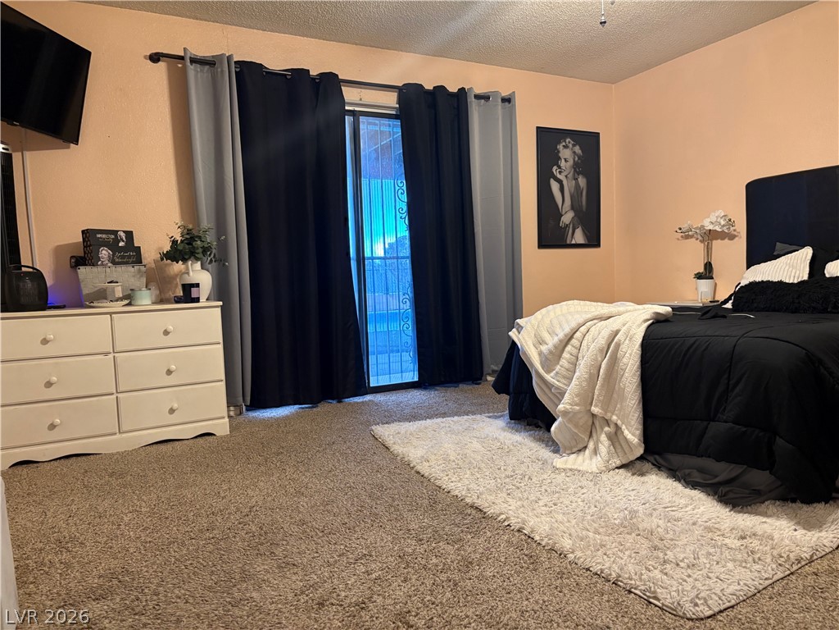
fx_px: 630
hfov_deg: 67.3
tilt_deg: -4.3
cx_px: 420
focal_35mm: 26
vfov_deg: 53.1
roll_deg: +2.6
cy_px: 315
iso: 320
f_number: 1.6
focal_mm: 5.96
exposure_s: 1/60
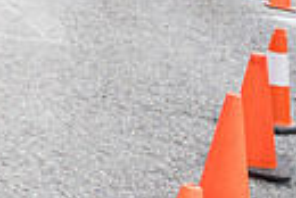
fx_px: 881
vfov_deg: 12.0
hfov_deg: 15.8
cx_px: -264
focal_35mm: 107
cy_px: -135
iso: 320
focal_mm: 24
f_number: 4
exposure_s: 1/1000
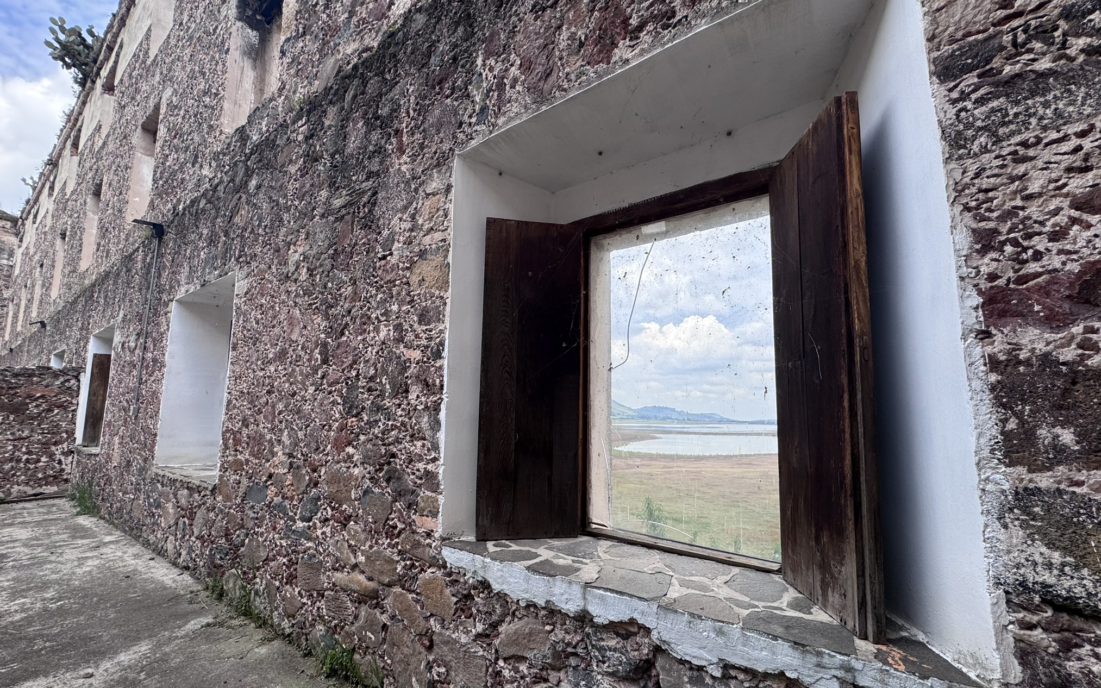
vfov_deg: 74.7
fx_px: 450
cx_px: 545
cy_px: 367
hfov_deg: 101.5
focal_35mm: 15
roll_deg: -0.8
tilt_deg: +6.8
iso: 40
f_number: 2.2
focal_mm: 2.22
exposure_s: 1/1048
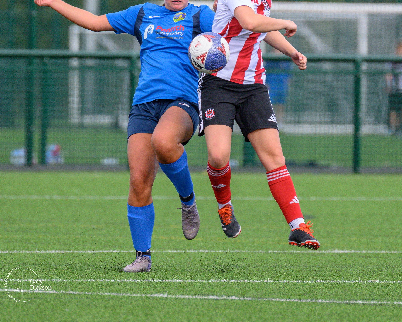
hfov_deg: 2.0
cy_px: 54
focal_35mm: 975
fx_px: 11598
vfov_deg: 1.6
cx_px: 209
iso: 1250
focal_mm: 400
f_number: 5.6
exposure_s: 1/2000
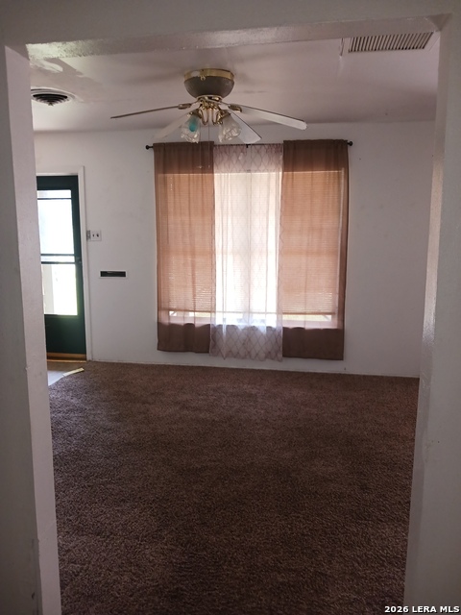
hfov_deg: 51.4
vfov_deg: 65.3
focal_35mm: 27
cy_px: 308
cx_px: 230
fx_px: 479
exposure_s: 1/33.3
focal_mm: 4
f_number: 1.8
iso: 200
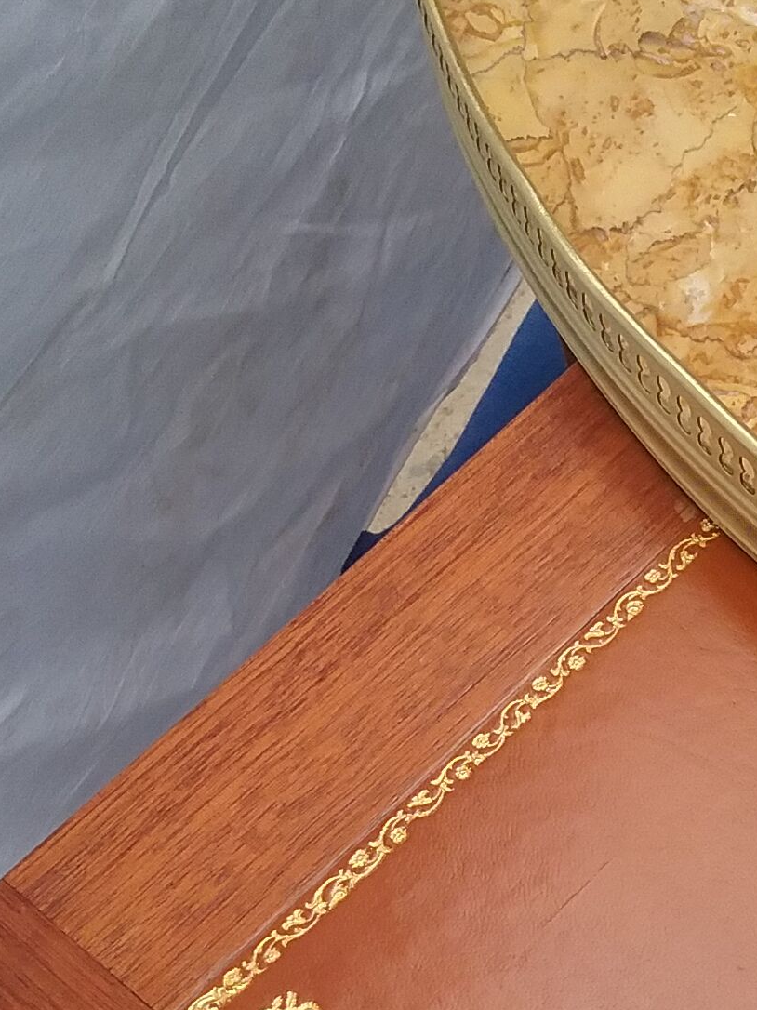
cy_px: 937
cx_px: 750
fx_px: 2159
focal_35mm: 74
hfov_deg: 19.3
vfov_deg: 25.4
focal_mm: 3.3
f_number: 2.2
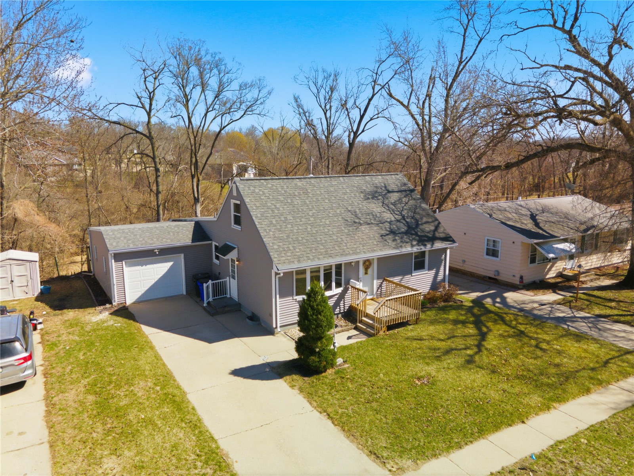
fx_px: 440
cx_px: 317
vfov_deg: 56.8
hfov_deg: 71.6
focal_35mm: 24
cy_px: 238
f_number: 2.8
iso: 100
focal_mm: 4.5
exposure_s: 1/180
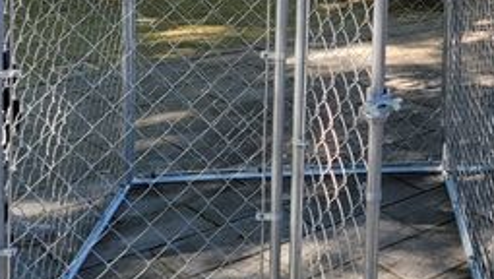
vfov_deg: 17.5
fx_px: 839
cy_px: -97
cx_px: 451
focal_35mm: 64
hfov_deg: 31.2
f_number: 1.8
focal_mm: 7
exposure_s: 1/142
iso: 20
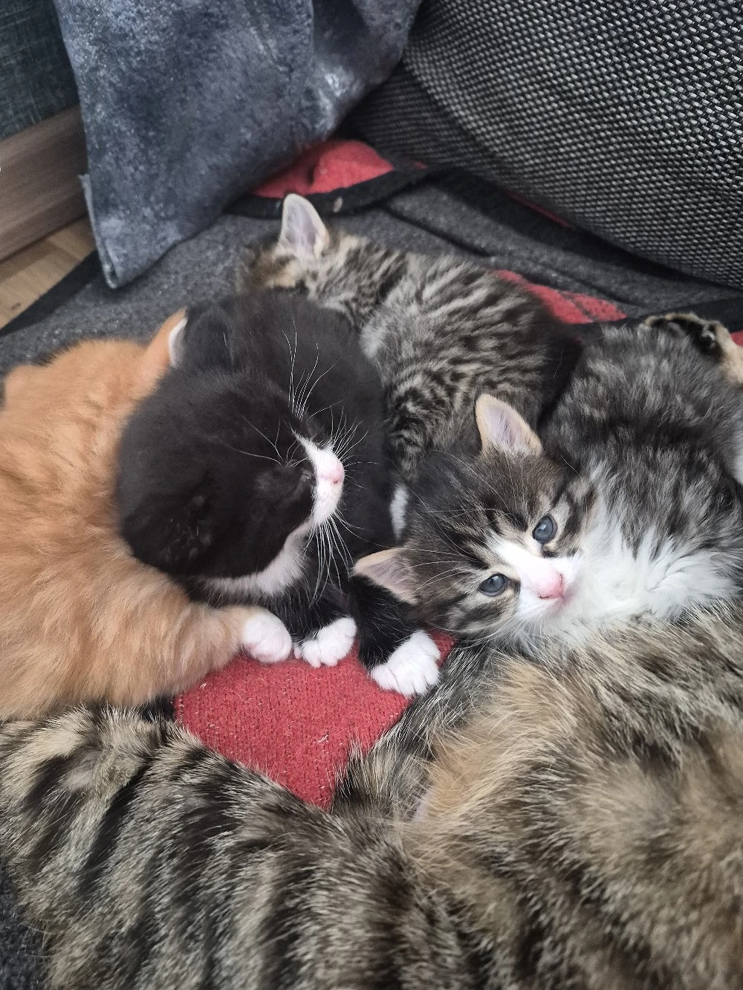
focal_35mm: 23
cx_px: 372
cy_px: 495
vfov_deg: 73.9
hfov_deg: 58.9
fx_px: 658
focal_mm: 5.4
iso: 1250
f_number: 1.8
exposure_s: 1/50
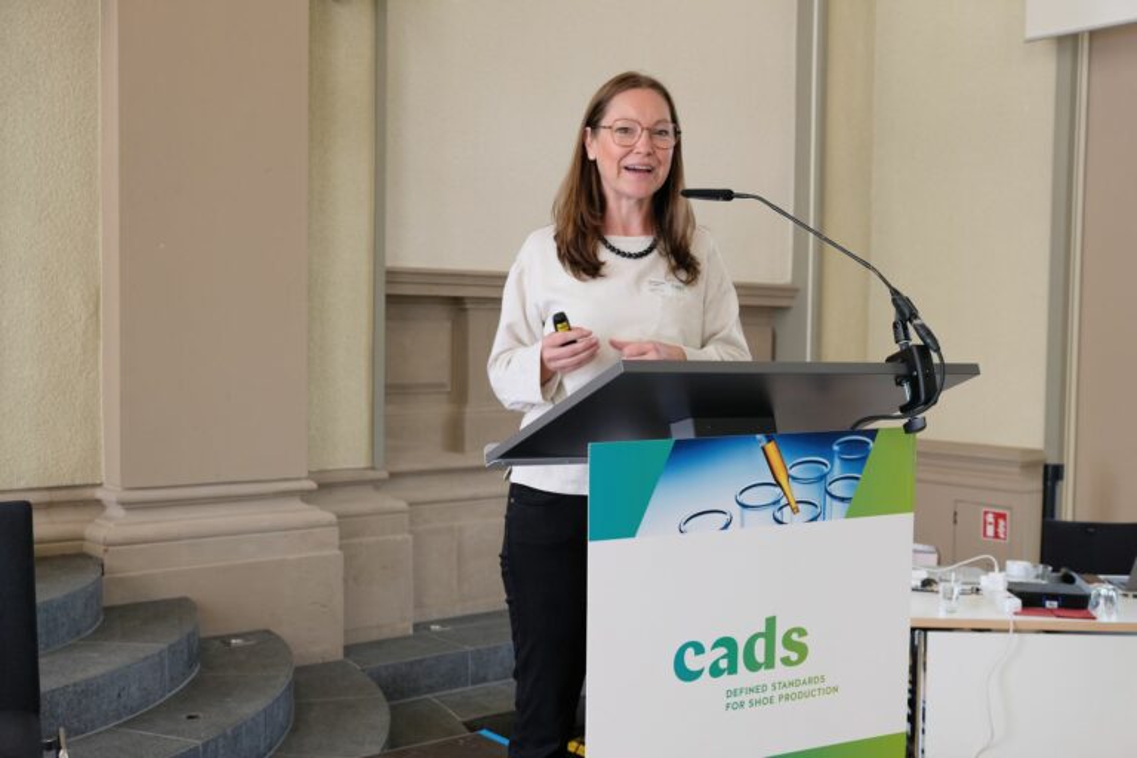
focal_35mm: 40
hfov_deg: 48.5
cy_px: 379
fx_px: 1263
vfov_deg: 33.4
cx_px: 568
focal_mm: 26.5
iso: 640
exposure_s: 1/60
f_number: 4
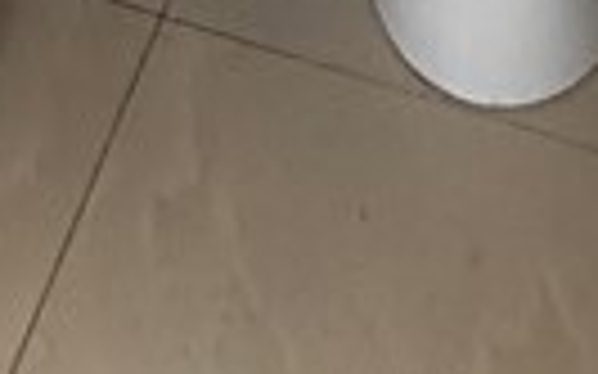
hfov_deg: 18.3
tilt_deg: -16.0
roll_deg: +1.1
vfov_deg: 7.5
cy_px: -1185
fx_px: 1857
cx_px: 256
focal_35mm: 114
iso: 320
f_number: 2.2
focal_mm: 2.22
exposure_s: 1/60
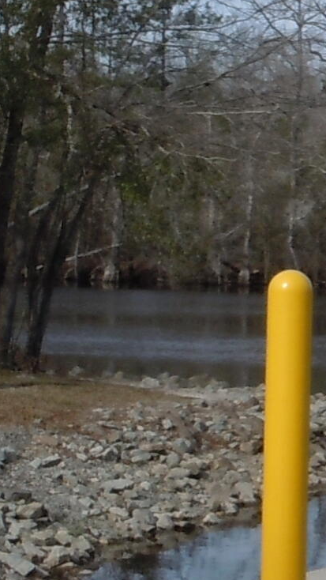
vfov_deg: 14.6
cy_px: 176
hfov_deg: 7.7
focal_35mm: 147
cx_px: 745
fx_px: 2259
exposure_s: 1/1000
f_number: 4
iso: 100
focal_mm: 5.9
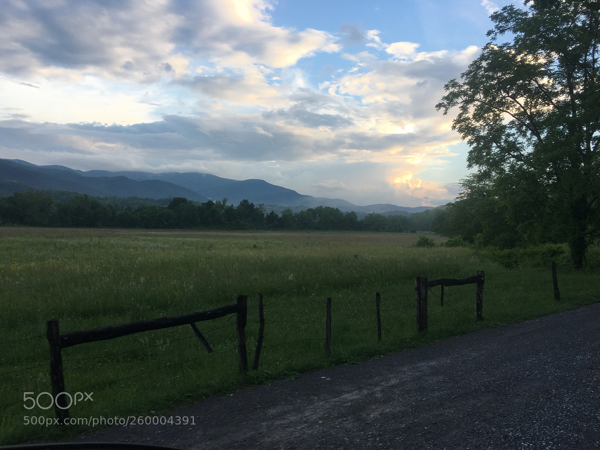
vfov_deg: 48.2
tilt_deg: +5.4
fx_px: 503
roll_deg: -1.6
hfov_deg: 61.7
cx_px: 300
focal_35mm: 29
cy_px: 225
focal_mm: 4.15
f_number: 2.2
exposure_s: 1/253
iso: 25
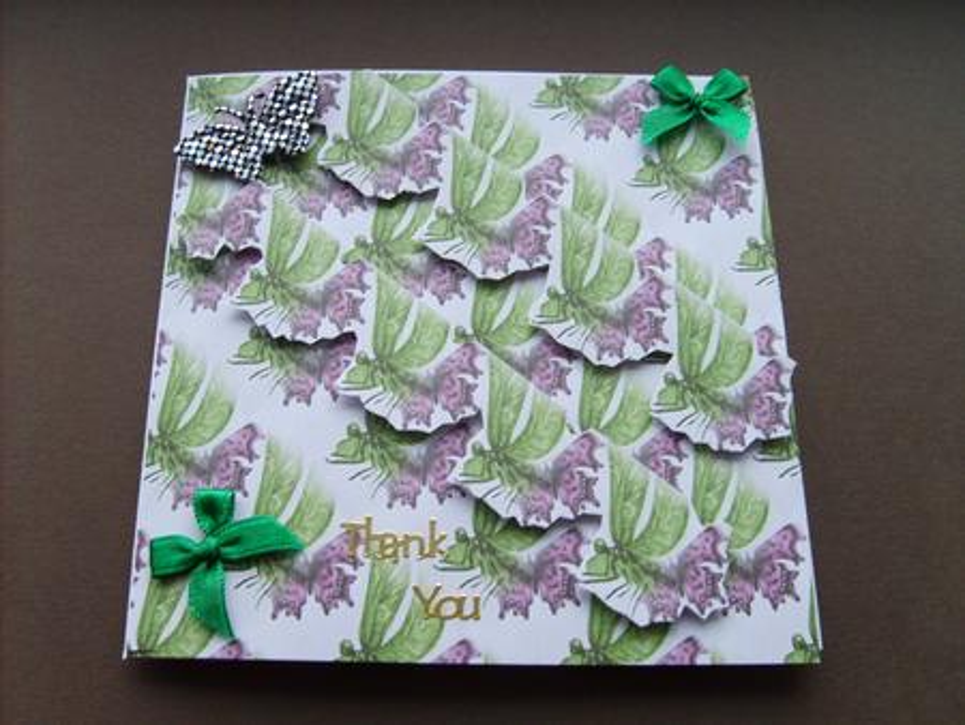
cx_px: 482
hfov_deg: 52.6
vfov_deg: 40.7
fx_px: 976
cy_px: 362
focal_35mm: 35
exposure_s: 1/30
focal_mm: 5.8
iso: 50
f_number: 2.8
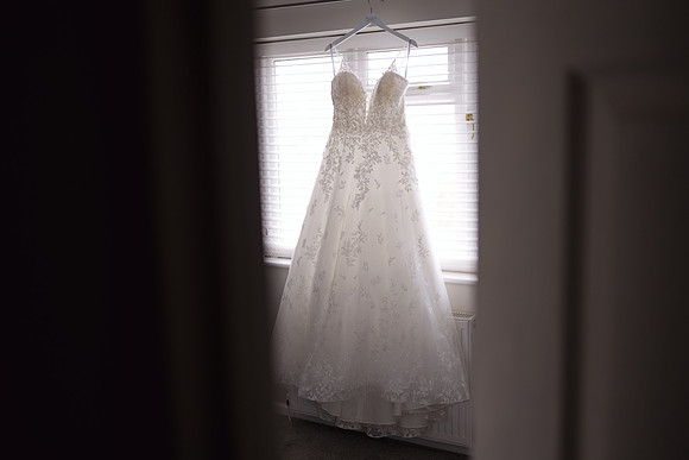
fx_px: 701
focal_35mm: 37
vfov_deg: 36.3
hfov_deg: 52.4
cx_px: 353
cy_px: 230
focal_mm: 35
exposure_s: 1/200
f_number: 2
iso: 320
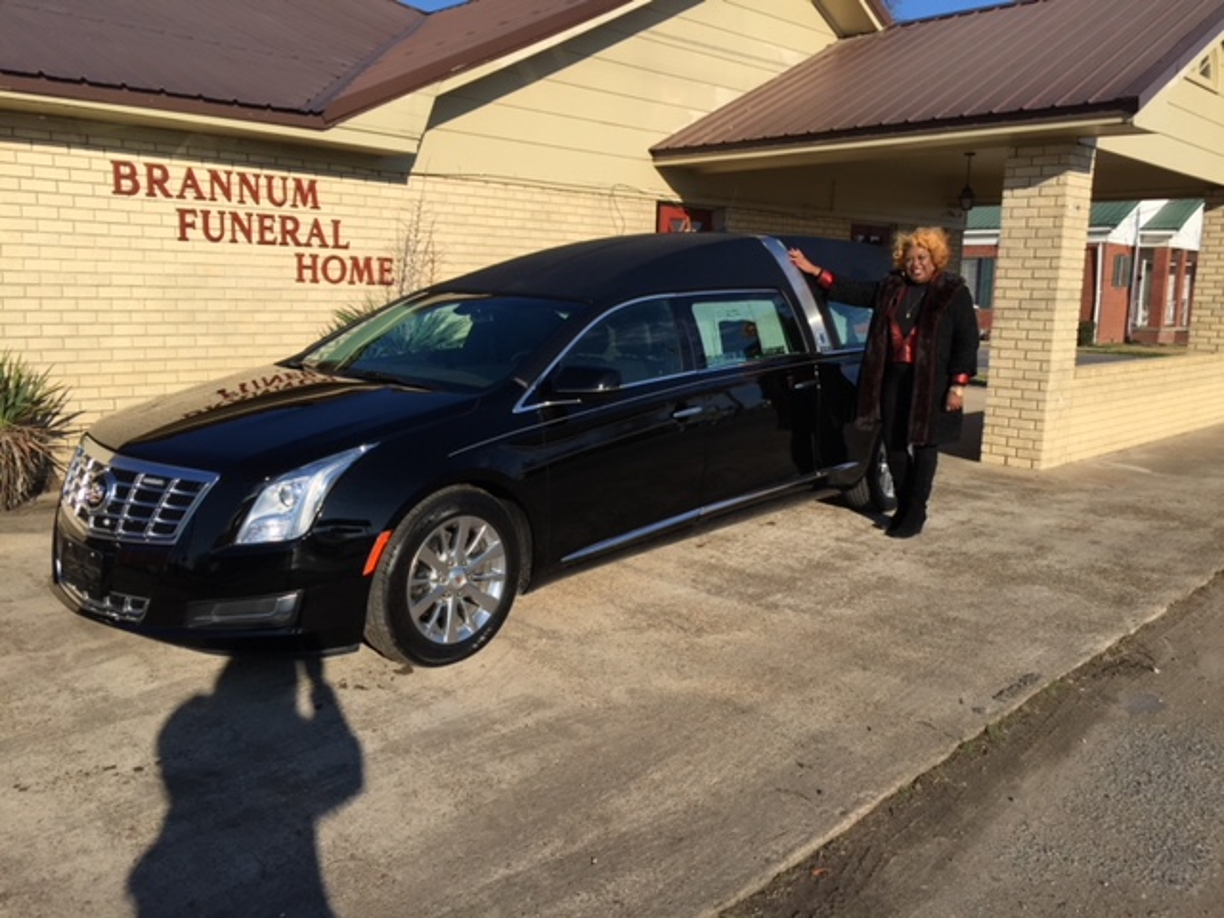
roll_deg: -0.9
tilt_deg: -8.3
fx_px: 1025
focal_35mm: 29
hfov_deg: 61.7
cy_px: 459
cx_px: 612
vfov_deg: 48.2
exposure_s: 1/2639
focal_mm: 4.15
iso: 32
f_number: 2.2
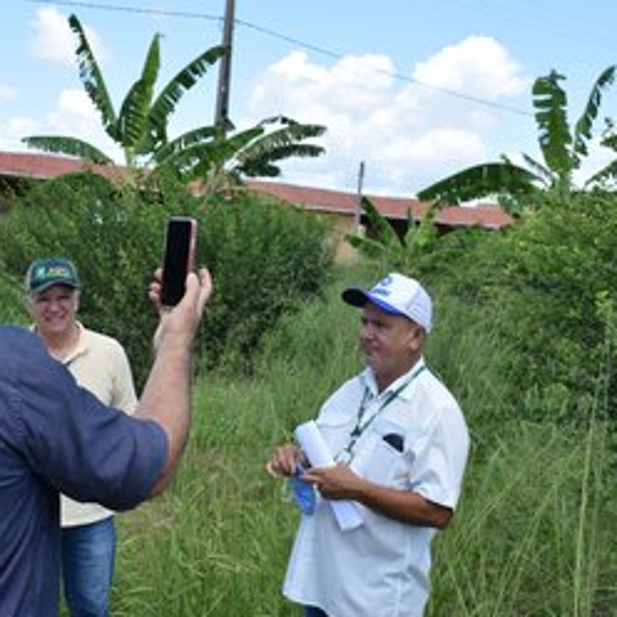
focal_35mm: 60
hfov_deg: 28.5
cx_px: 229
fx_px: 1210
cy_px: 301
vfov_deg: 28.6
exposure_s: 1/320
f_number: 9
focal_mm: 30
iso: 200
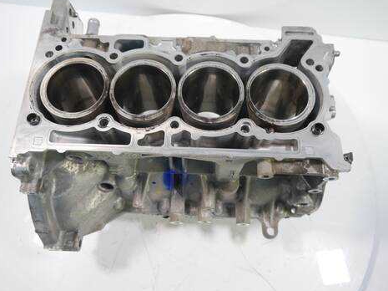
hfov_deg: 58.4
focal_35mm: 31
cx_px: 189
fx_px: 347
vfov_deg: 45.4
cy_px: 144
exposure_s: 1/60
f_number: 3.6
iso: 800
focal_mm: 15
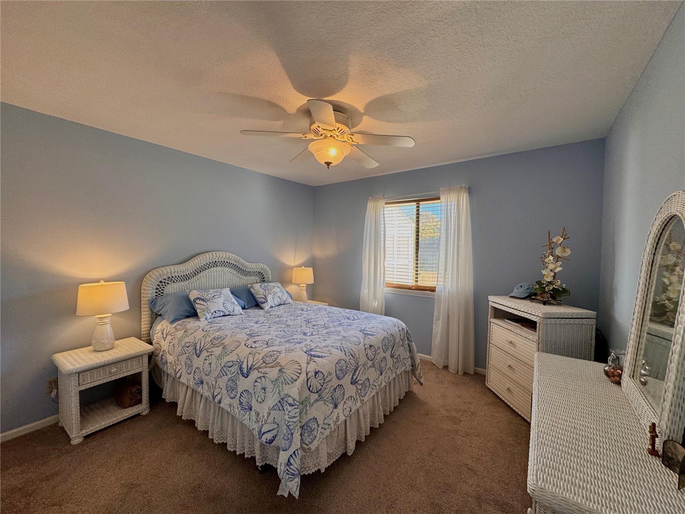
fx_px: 277
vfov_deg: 85.7
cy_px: 257
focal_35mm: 14
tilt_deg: -1.2
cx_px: 342
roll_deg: -0.1
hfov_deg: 102.1
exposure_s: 1/120
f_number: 2.2
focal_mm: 2.22
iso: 100
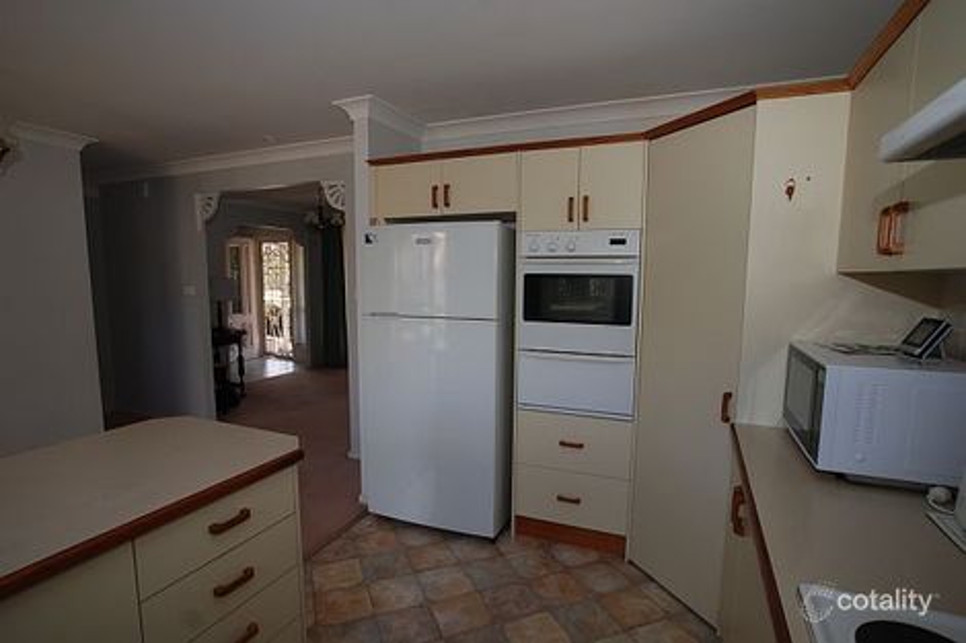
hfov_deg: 90.0
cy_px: 322
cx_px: 483
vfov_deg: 67.3
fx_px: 483
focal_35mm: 18
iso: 200
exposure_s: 1/60
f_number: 4.8
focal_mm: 12
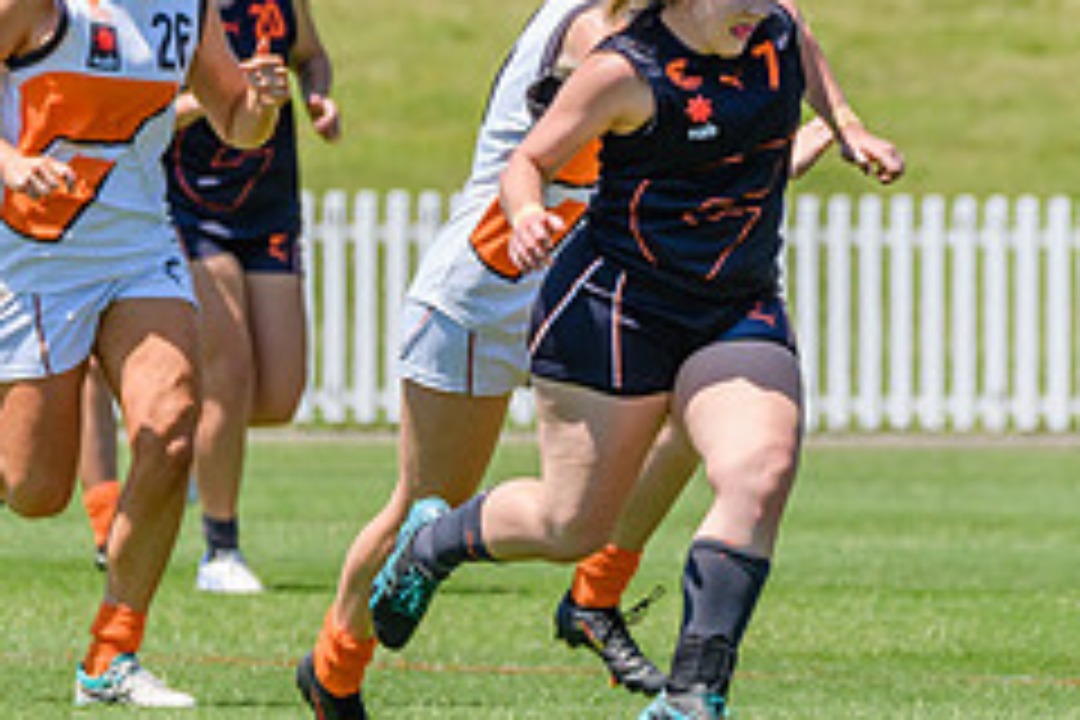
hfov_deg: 1.9
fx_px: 32817
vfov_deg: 1.3
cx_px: 794
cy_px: 492
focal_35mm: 1094
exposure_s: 1/2000
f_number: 8
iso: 800
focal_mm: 300
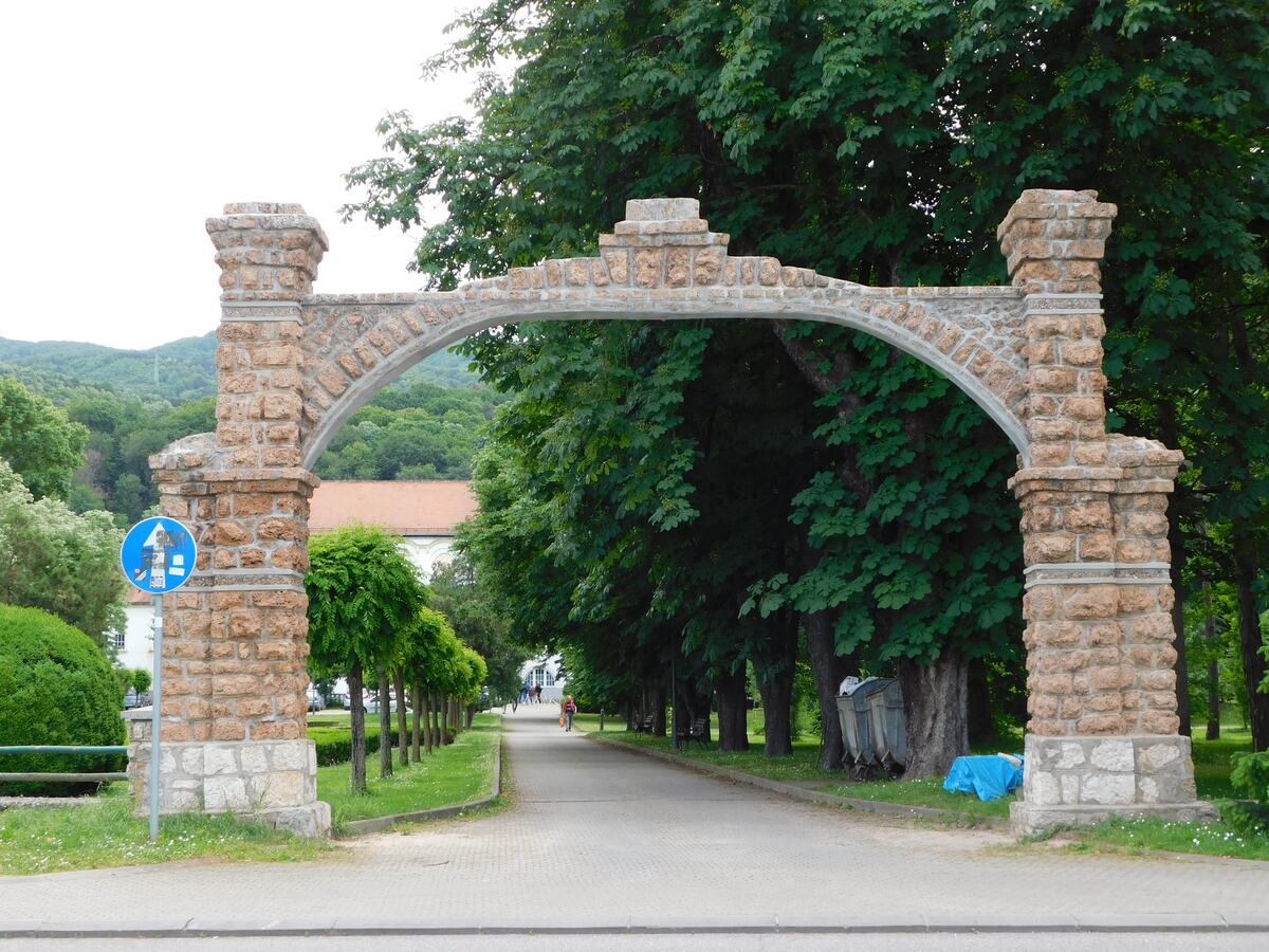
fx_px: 1870
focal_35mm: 51
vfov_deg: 28.6
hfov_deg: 37.5
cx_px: 634
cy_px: 476
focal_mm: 9
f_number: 3.8
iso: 125
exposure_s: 1/200
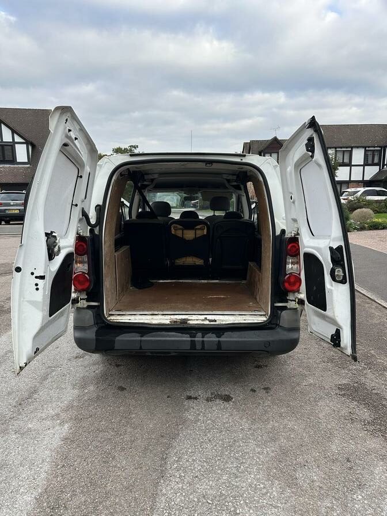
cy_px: 258
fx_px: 358
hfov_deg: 56.8
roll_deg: +1.3
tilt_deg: -10.0
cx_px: 194
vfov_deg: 71.6
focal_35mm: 24
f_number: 1.78
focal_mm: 6.86
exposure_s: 1/822
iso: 80
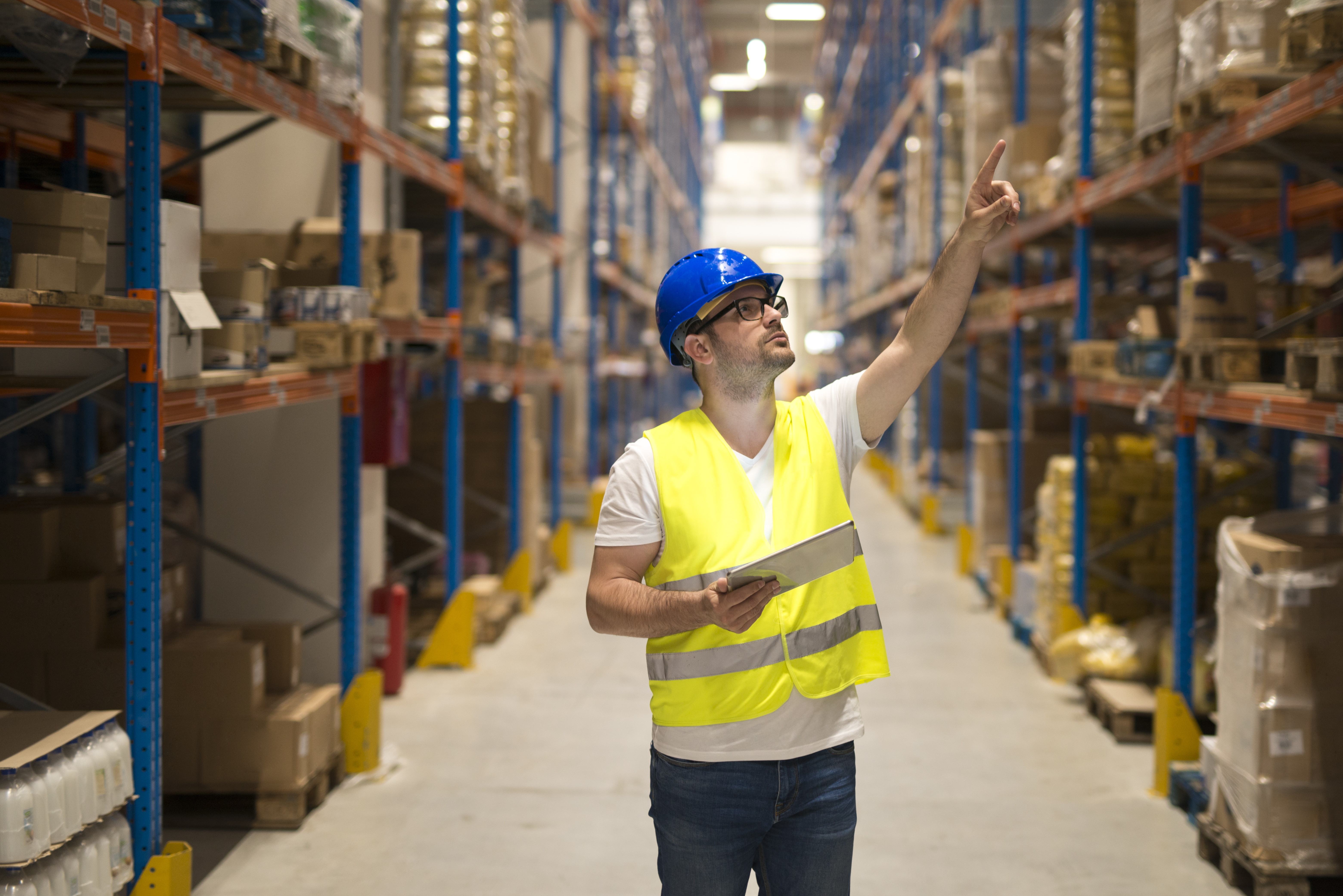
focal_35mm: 59
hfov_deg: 33.8
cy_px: 423
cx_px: 789
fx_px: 2202
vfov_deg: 23.0
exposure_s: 1/100
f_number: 1.6
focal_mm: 50
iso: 500
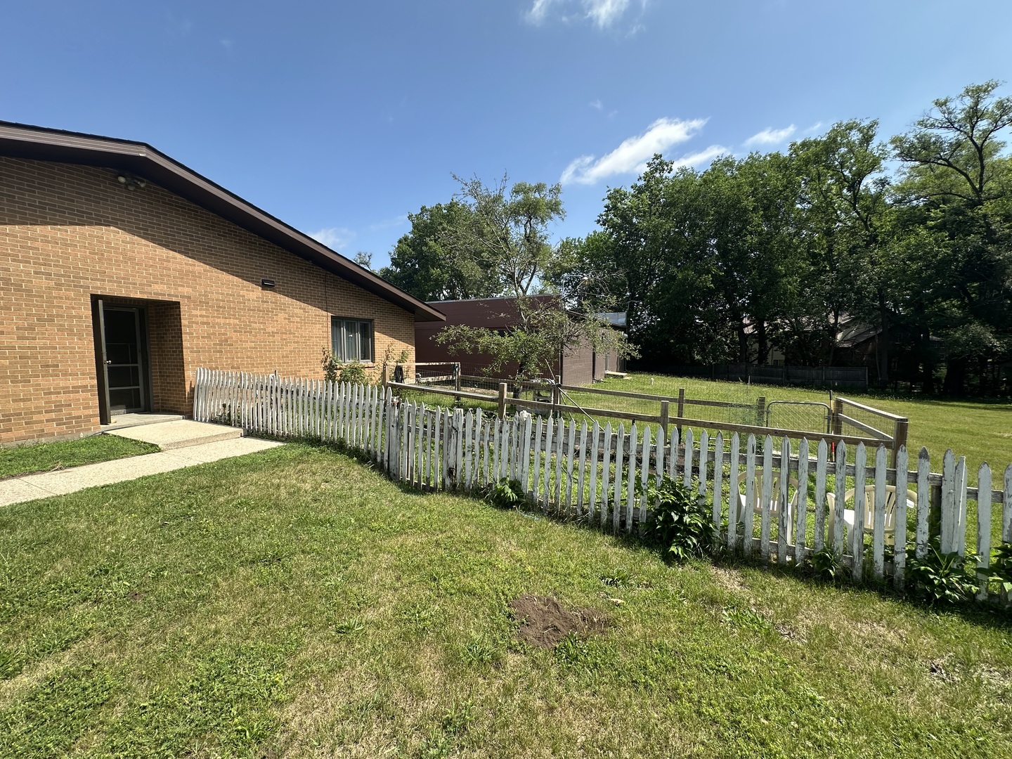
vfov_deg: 85.7
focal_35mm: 14
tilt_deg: -3.9
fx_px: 409
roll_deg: +0.3
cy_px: 380
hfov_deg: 102.1
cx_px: 506
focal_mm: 2.22
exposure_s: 1/947
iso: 40
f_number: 2.2
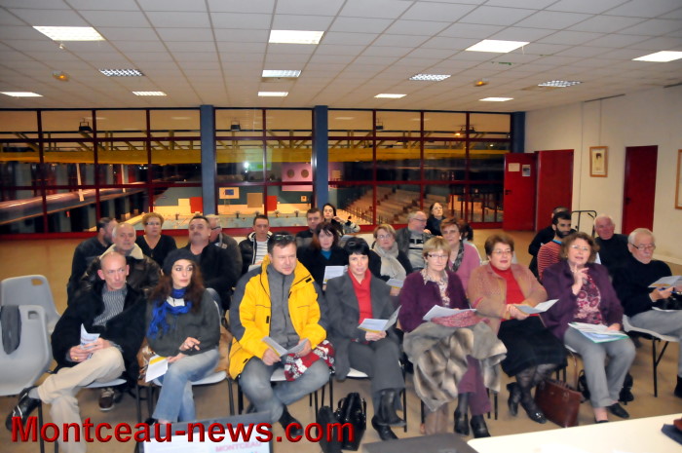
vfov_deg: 47.8
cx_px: 341
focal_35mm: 27
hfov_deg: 67.4
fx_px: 511
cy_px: 226
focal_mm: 18
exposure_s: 1/250
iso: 3200
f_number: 3.5
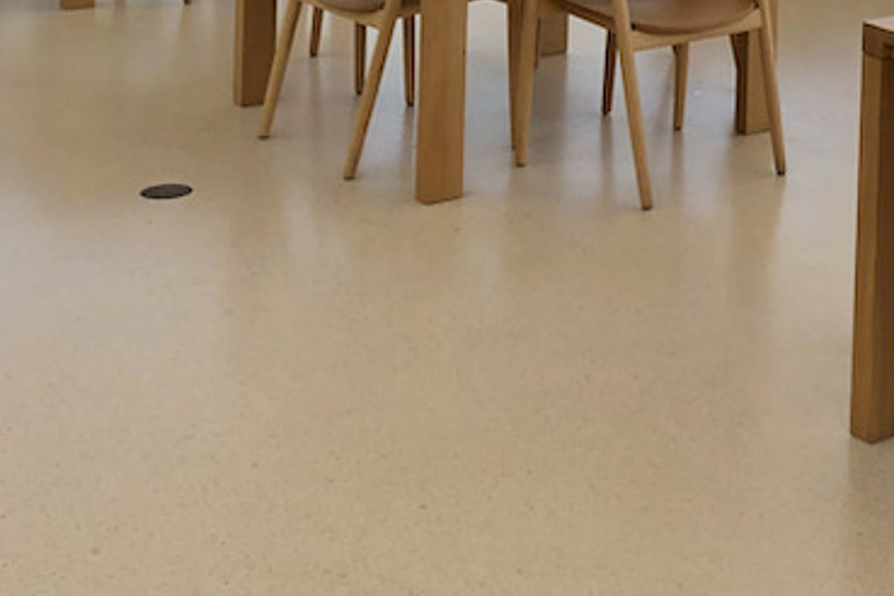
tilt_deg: -1.8
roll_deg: -1.8
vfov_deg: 15.5
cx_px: 829
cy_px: -383
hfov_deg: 24.8
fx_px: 1962
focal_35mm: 79
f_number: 1.8
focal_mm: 3.99
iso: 20
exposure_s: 1/867
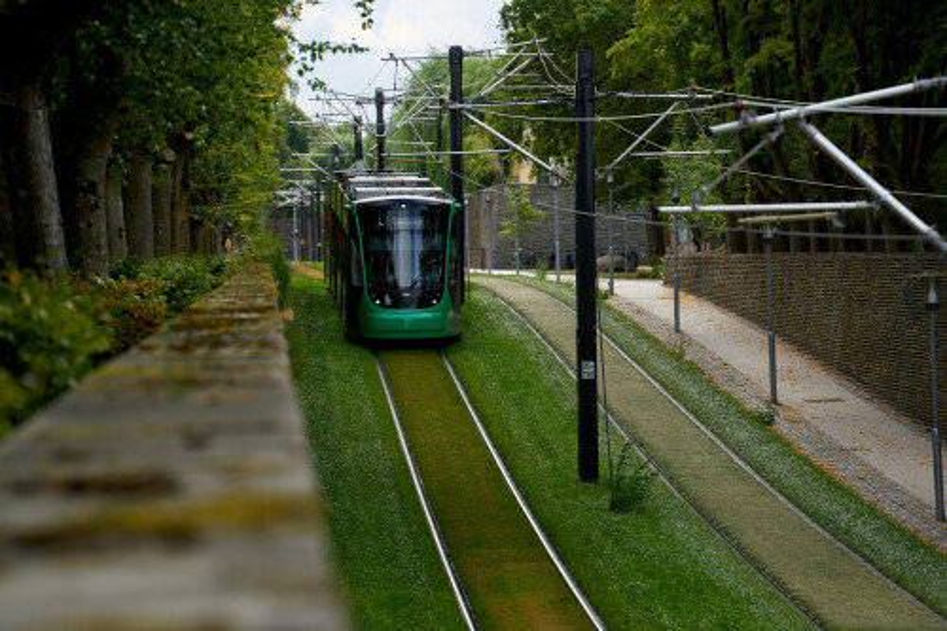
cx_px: 474
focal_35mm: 180
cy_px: 316
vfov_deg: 7.6
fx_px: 4733
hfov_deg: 11.4
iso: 320
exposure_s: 1/1000
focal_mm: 180
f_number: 4.5
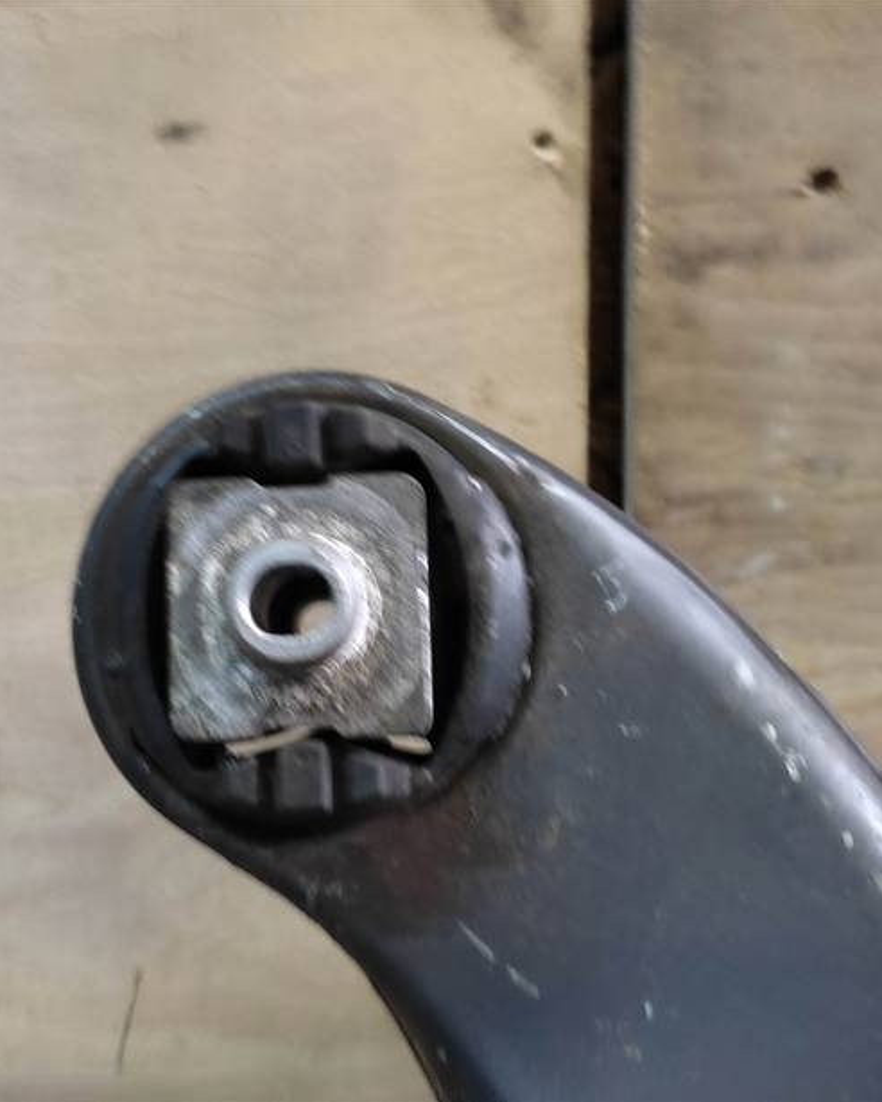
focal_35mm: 34
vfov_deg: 52.8
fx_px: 1109
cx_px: 359
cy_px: 550
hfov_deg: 43.2
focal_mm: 4.74
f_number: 1.79
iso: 1137
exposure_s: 1/33
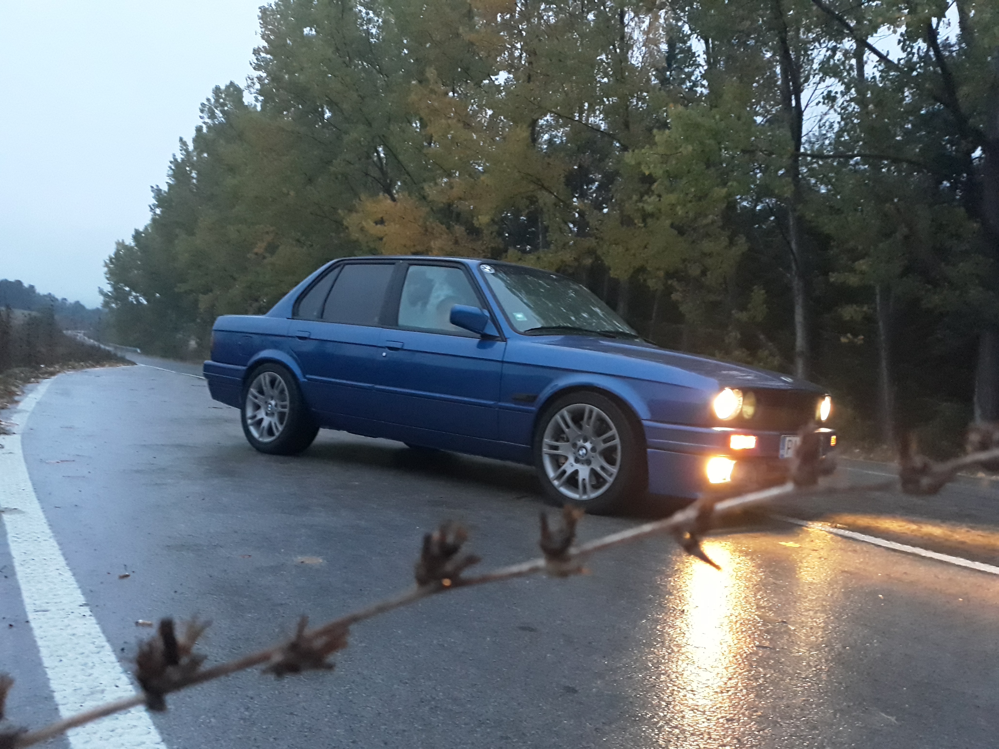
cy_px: 374
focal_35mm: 27
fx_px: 779
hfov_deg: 65.3
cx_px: 500
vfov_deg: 51.4
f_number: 1.7
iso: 800
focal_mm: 3.71
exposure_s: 1/10
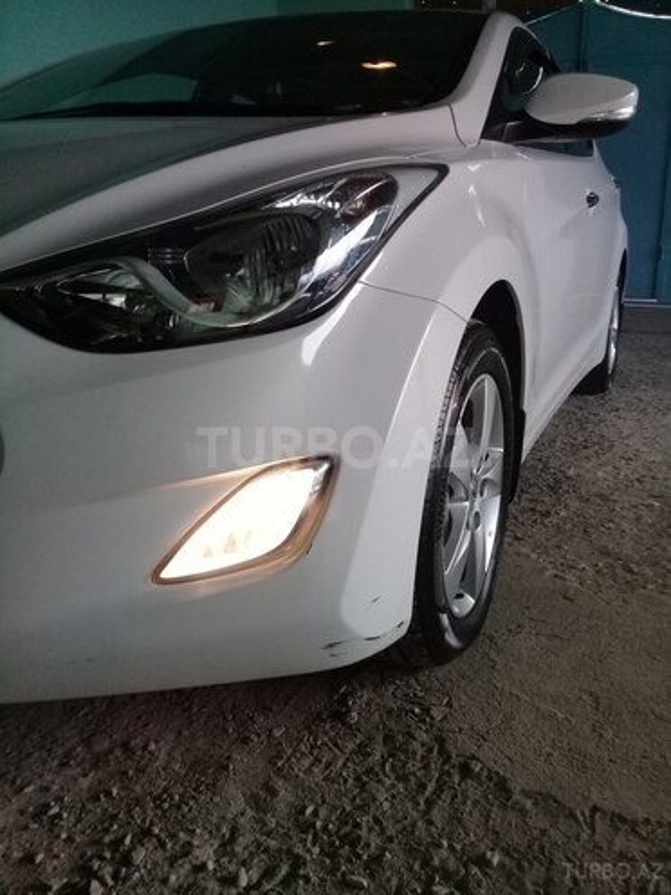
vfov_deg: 58.4
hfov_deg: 45.4
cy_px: 448
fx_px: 801
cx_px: 336
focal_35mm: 31
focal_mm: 3.3
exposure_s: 1/40
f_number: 2.2
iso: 160
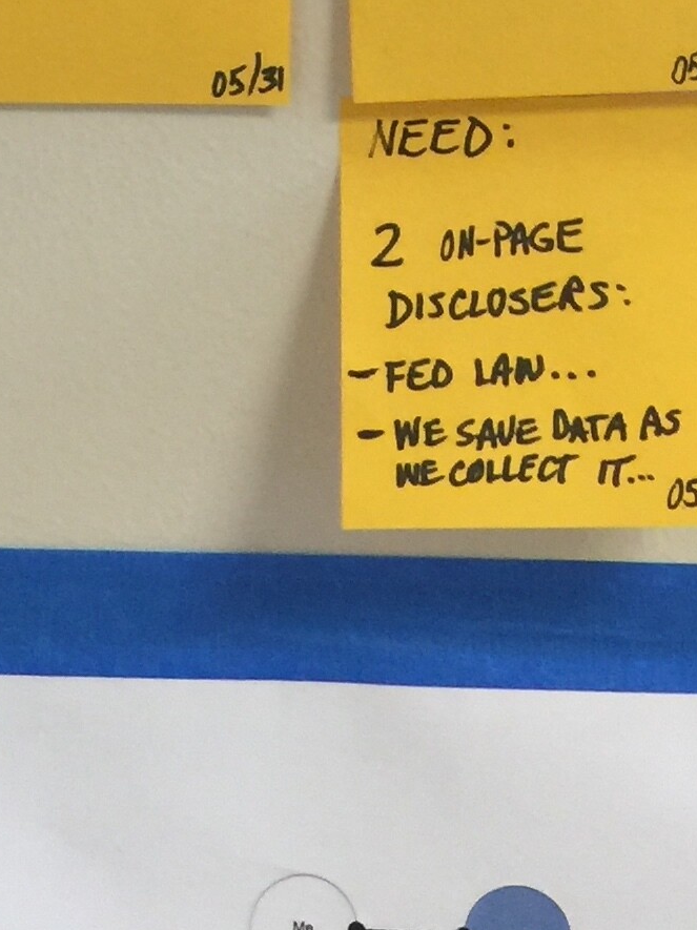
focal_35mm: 107
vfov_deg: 16.7
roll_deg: -0.1
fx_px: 2875
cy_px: -455
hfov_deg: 13.8
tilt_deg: -0.3
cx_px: 347
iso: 80
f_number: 2.2
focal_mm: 4.15
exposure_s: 1/15
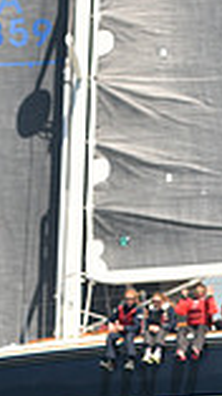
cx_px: 141
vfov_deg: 7.9
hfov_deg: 4.5
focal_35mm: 271
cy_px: 354
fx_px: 2844
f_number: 4
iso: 250
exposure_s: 1/800
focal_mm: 70
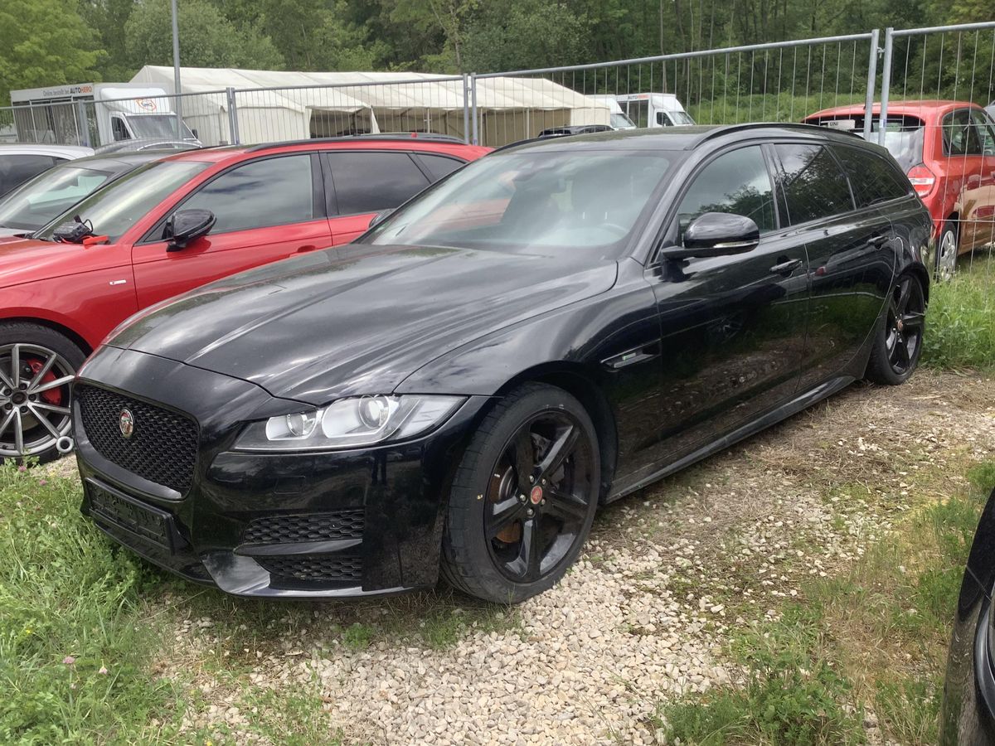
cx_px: 498
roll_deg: +1.8
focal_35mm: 31
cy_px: 373
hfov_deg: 58.4
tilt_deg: -14.6
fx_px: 891
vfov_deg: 45.4
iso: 25
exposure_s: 1/316
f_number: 2.4
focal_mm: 3.3
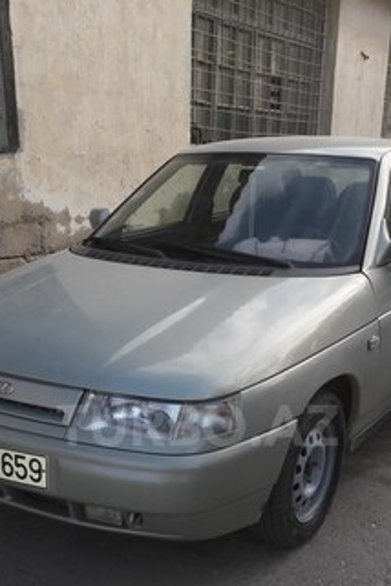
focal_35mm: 45
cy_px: 425
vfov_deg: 42.5
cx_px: 197
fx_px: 733
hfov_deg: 29.9
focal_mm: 3.7
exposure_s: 1/385
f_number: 1.9
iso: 40
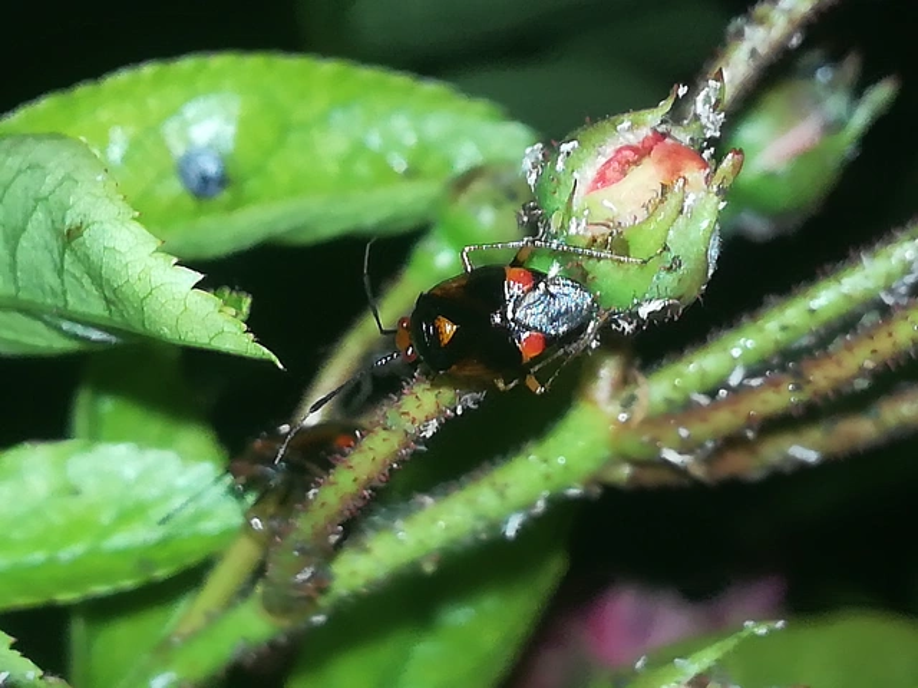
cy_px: 344
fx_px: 2599
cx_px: 459
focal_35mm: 98
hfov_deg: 20.0
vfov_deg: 15.1
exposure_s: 1/30
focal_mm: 3.83
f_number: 2.2
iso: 100
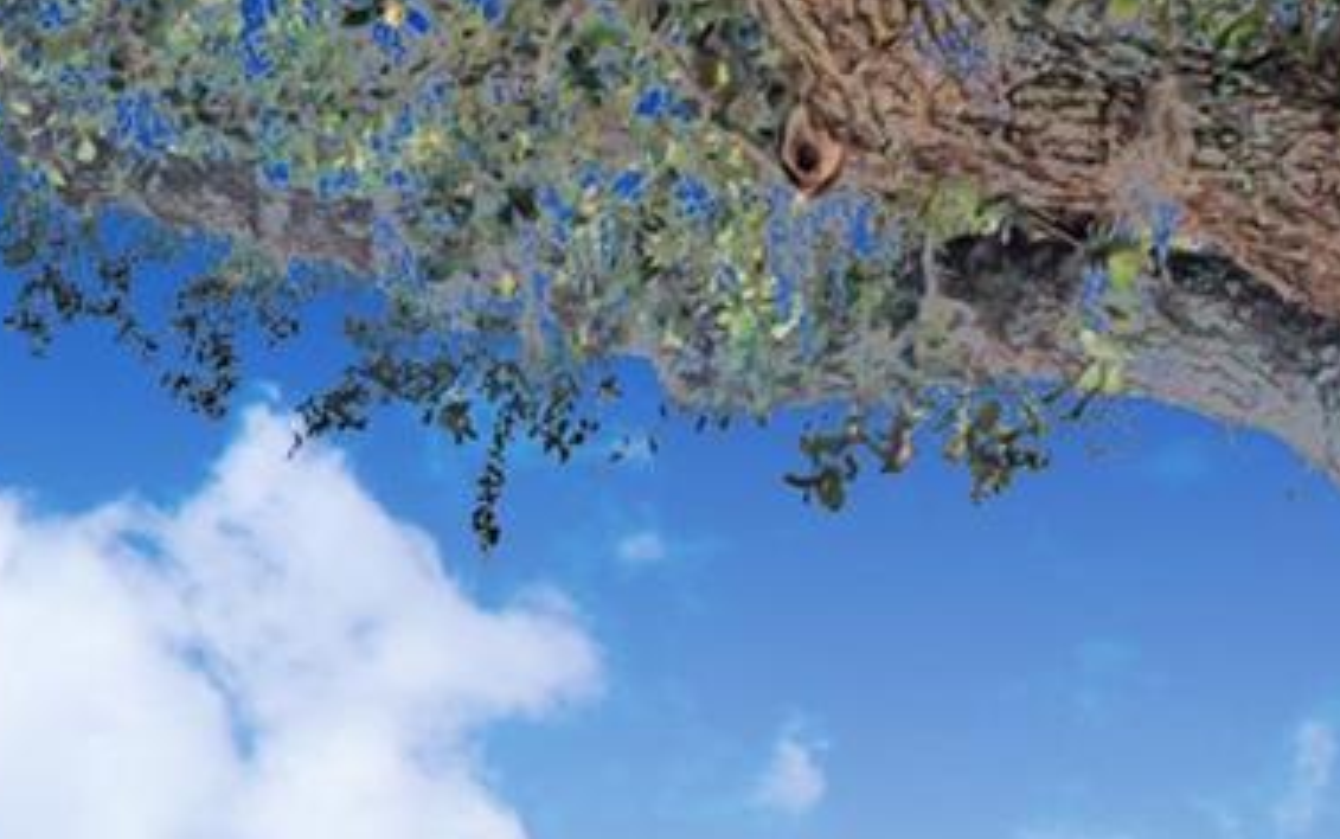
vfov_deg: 9.9
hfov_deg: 15.4
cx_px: -906
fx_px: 4421
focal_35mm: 121
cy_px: 1826
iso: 100
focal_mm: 10.26
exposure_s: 1/160
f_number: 5.6
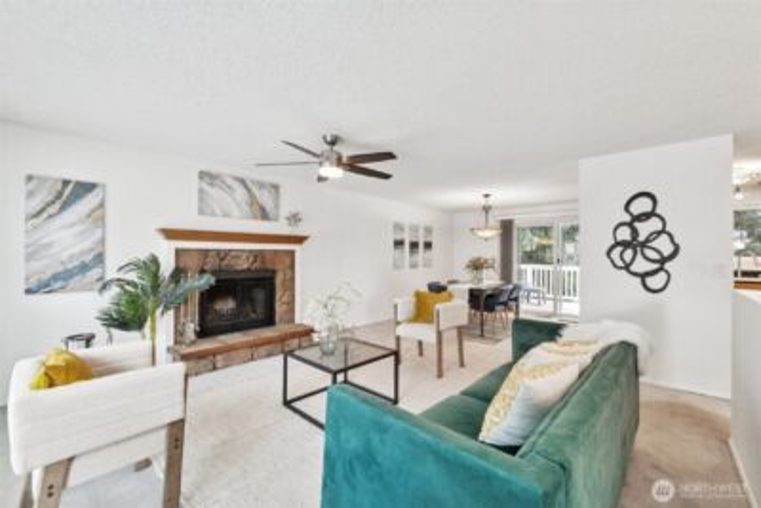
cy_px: 254
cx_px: 380
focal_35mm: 15
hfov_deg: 100.4
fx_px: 317
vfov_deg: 77.4
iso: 250
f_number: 9
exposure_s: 1/3.33
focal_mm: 10
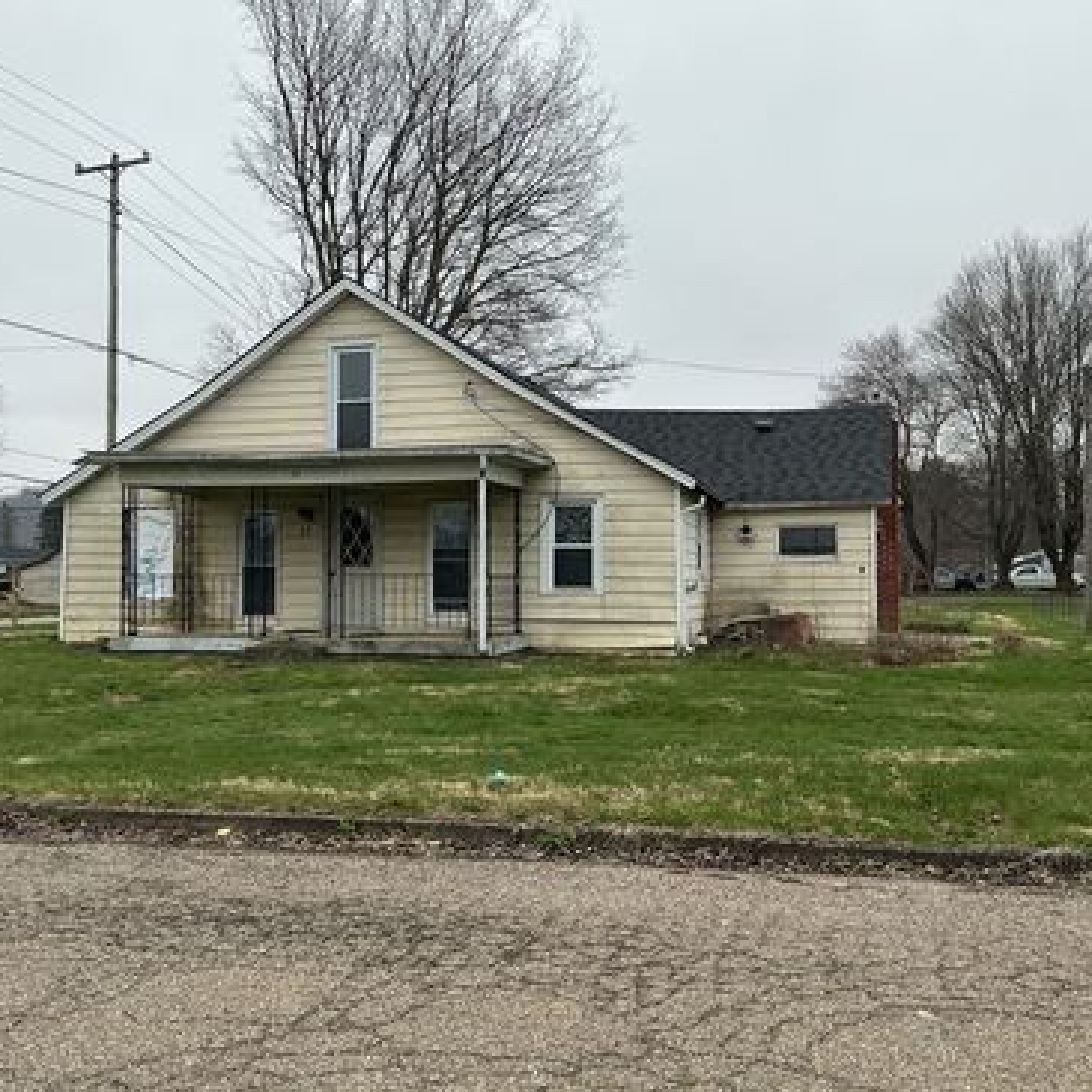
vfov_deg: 47.2
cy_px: 536
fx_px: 1249
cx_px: 510
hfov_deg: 47.2
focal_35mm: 35
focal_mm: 3
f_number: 1.8
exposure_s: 1/657
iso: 25
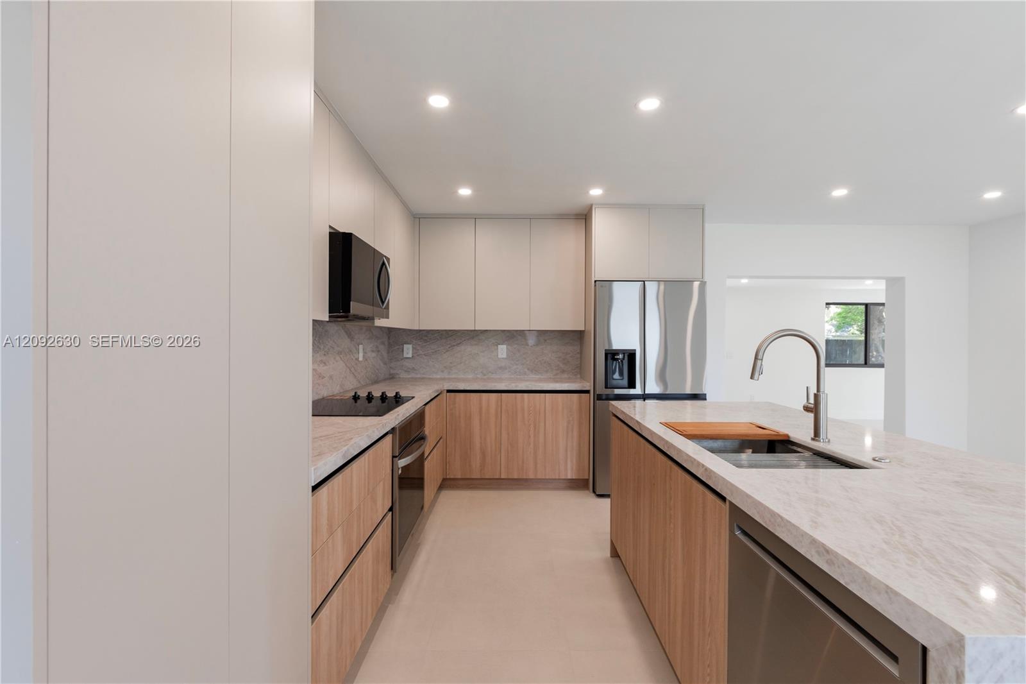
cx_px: 513
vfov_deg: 72.0
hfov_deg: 95.0
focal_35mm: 16
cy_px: 342
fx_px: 470
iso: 250
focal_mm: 11
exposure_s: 1/13
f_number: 6.3
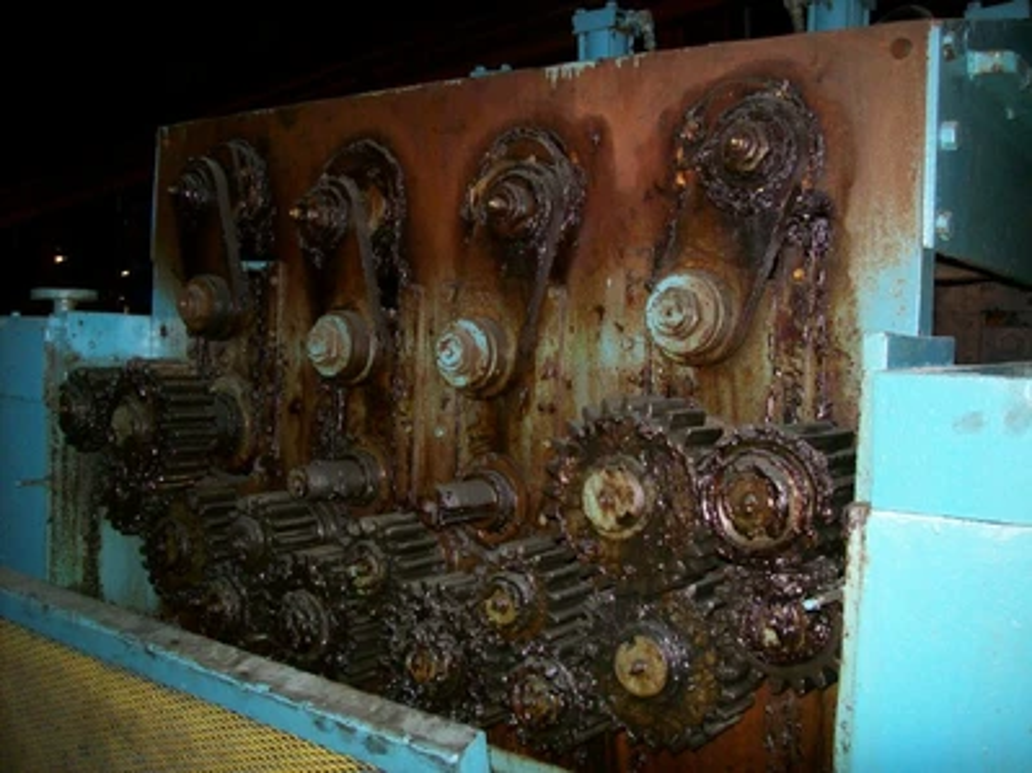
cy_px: 386
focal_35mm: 36
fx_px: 1073
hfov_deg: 51.4
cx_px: 516
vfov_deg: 39.6
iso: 200
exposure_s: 1/64
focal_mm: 6
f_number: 2.7
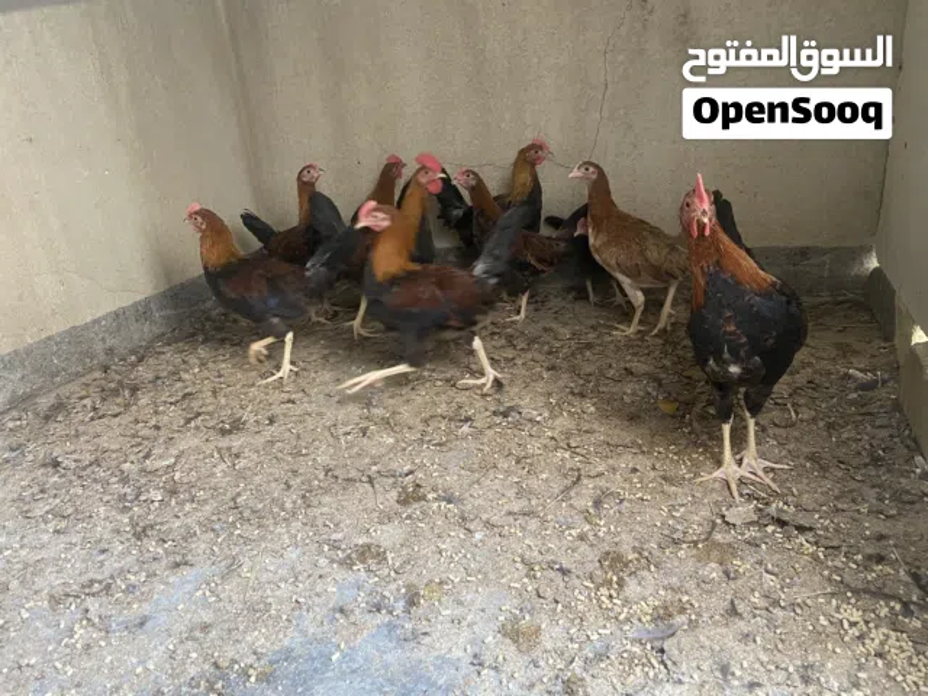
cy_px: 348
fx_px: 697
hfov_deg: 67.3
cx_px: 464
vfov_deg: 53.1
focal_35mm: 26
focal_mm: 4.25
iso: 400
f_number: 1.8
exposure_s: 1/60
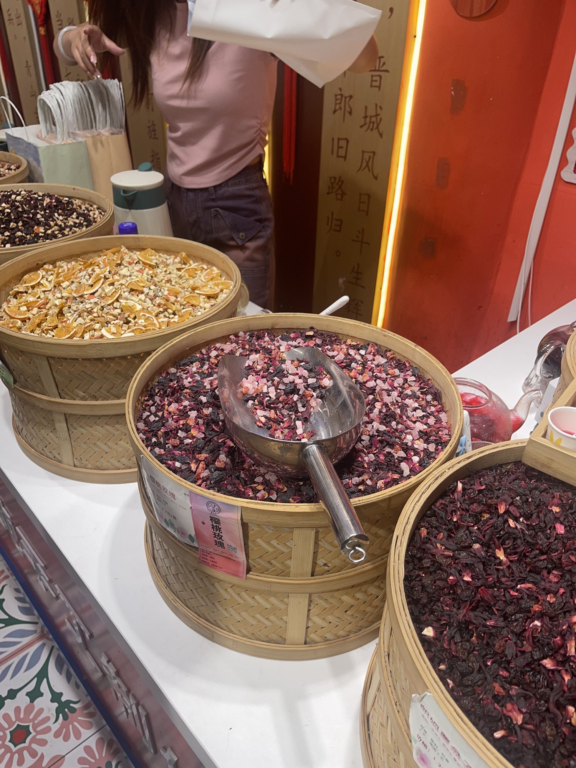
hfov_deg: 53.1
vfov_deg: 67.3
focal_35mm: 26
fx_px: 577
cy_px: 384
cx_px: 288
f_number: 1.6
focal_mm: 5.1
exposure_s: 1/309
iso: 32
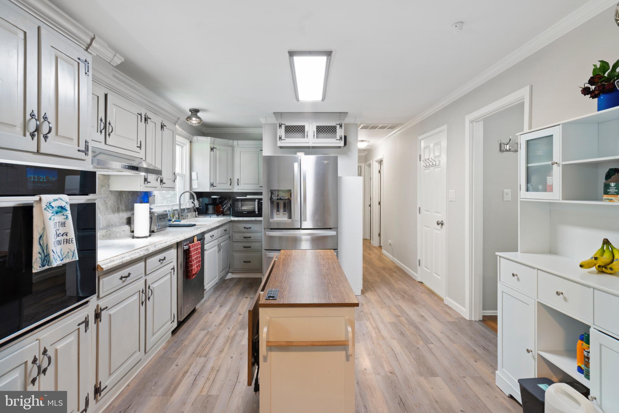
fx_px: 292
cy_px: 206
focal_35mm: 17
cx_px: 310
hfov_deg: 93.3
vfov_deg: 70.4
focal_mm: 17
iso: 200
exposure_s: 1
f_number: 7.1
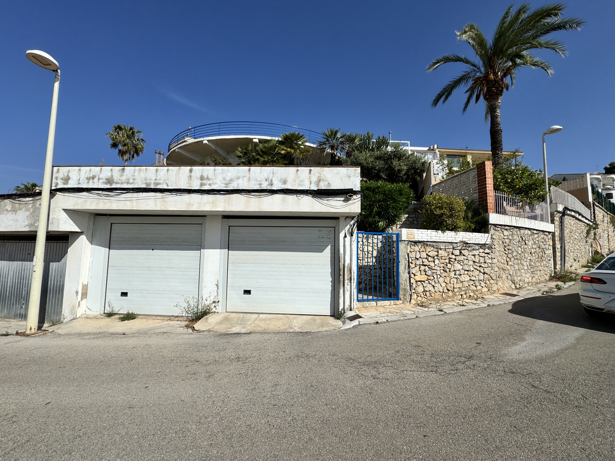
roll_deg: -0.7
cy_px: 230
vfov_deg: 85.7
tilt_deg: +4.8
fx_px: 249
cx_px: 308
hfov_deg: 102.1
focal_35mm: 14
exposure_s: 1/4132
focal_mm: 2.22
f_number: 2.2
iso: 50
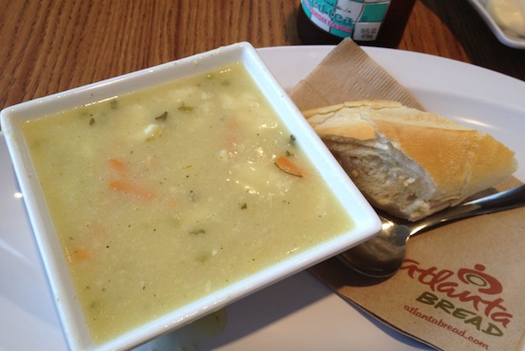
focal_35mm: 37
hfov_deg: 51.9
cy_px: 176
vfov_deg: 36.0
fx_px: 540
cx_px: 262
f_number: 2.4
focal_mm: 4.28
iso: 64
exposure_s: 1/60
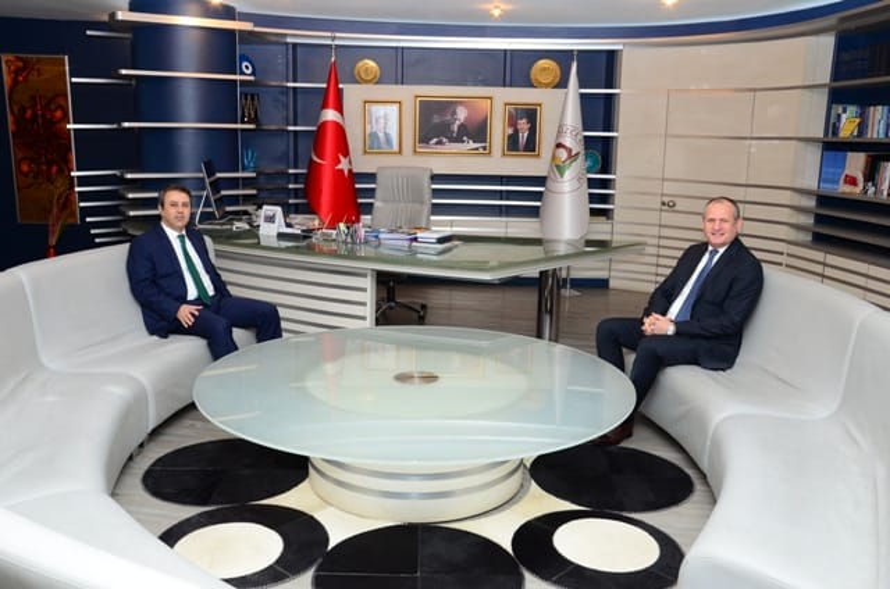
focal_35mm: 33
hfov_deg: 57.3
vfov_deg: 39.8
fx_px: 814
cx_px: 445
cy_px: 294
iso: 1000
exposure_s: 1/60
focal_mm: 22
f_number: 7.1
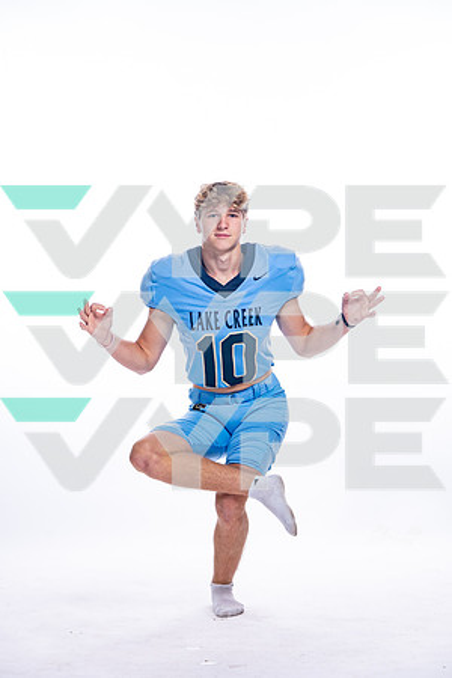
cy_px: 339
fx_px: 1883
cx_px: 226
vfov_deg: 20.4
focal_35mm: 100
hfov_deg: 13.7
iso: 400
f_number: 6.3
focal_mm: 100
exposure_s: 1/250
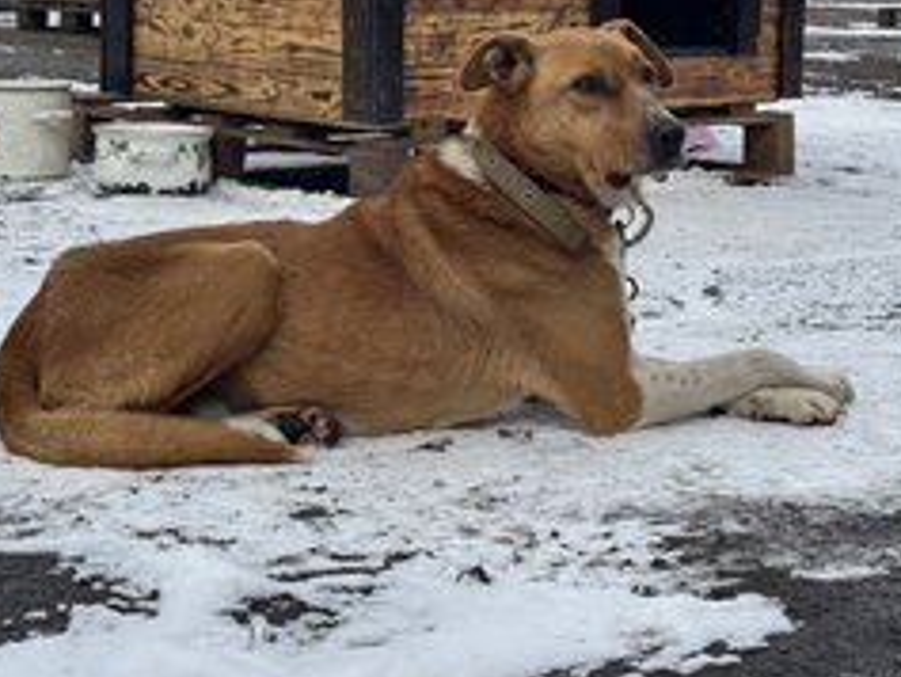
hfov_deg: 24.1
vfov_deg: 18.1
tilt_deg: -7.7
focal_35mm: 81
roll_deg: -0.5
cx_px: 555
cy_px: 190
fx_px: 2109
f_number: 1.78
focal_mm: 6.76
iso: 64
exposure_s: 1/4049
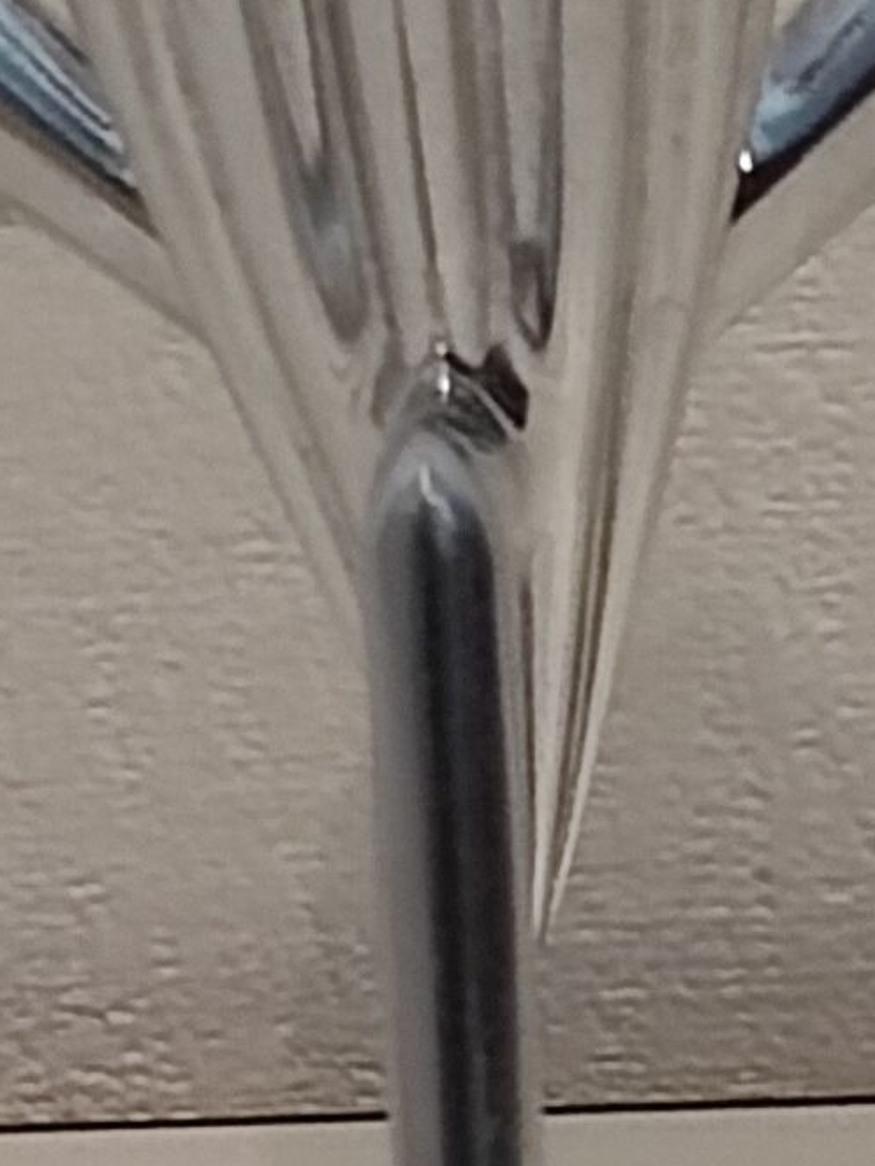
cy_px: 1016
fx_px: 5086
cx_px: 535
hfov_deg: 9.8
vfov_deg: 13.0
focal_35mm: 151
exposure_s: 1/100
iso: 1026
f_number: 1.75
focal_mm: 5.96
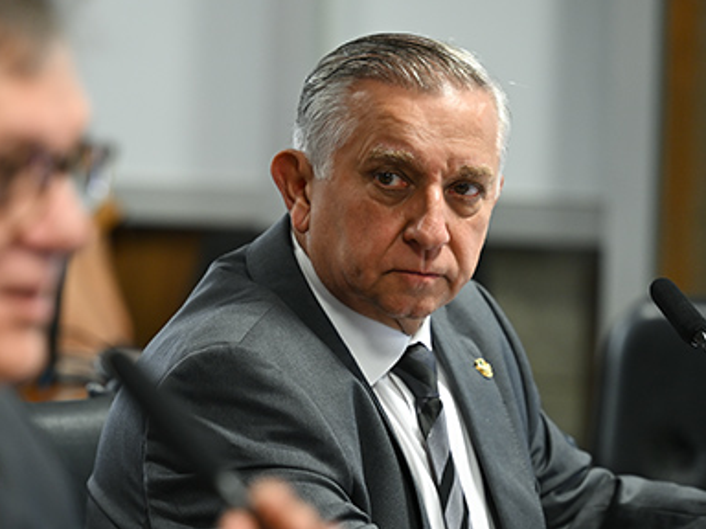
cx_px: 193
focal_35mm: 301
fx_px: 6139
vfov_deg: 4.9
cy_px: 439
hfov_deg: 6.6
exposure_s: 1/30
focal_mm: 140
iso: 400
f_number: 2.8
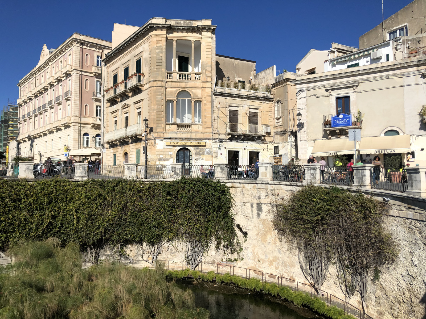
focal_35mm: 28
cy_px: 160
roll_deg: +1.3
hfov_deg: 63.4
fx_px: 345
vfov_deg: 49.7
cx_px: 213
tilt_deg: +3.3
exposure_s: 1/4425
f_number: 1.8
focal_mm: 4
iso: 20
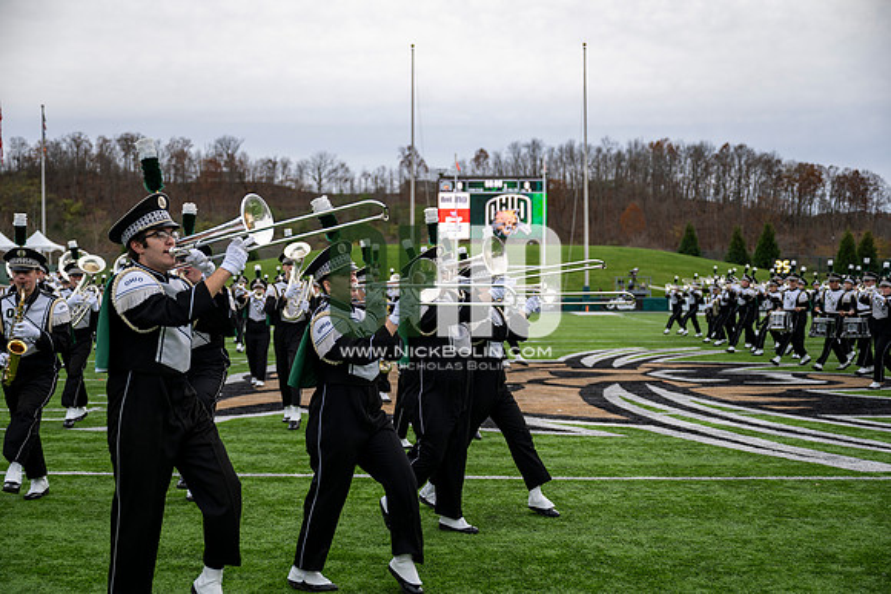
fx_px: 1163
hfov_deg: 41.9
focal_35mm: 47
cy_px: 297
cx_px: 446
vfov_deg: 28.7
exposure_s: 1/500
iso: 125
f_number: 2.8
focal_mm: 47
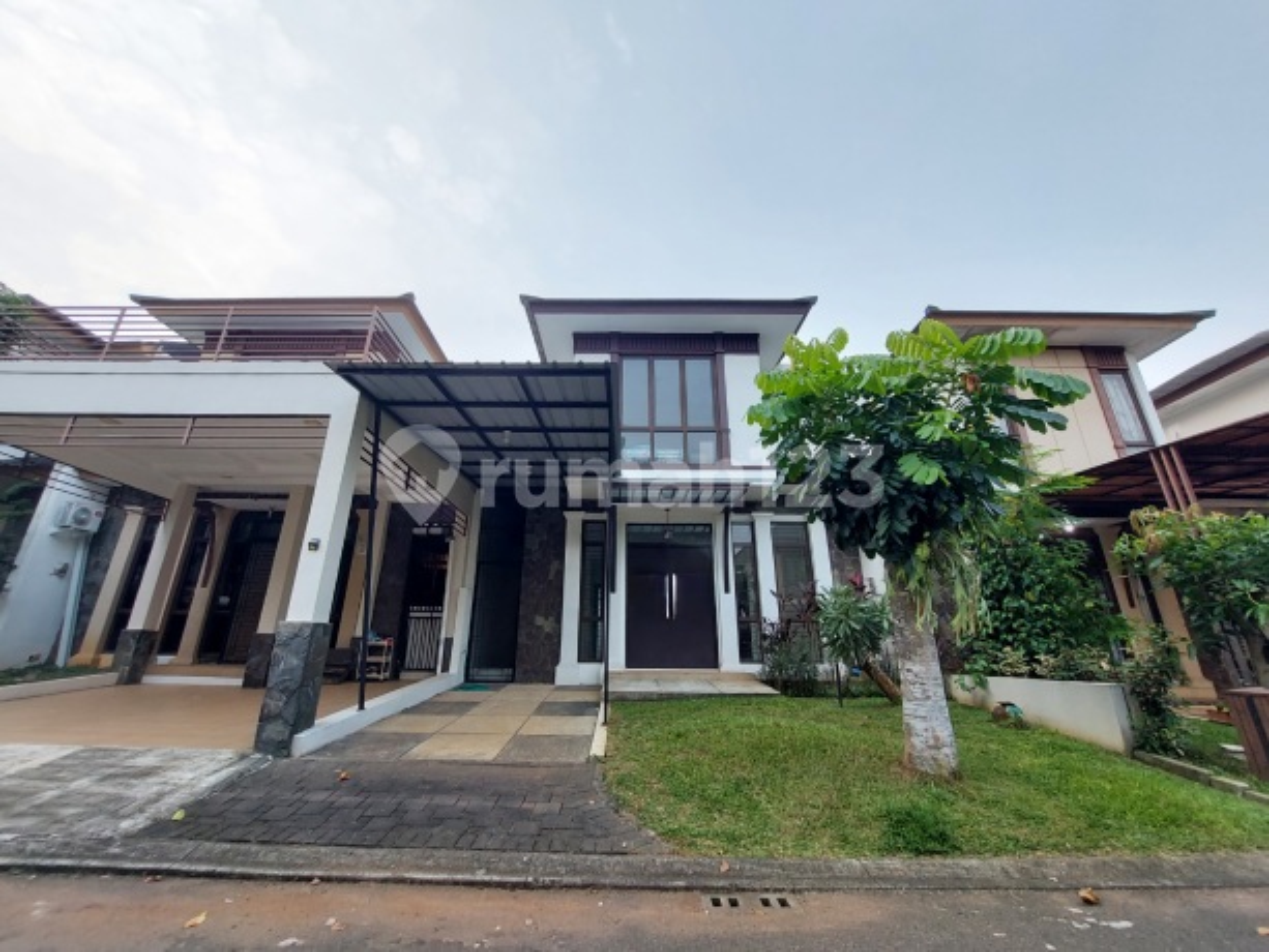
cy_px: 476
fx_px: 477
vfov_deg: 89.9
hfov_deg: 106.2
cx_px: 634
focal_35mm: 13
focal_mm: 1.74
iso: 50
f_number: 2.2
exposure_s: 1/100
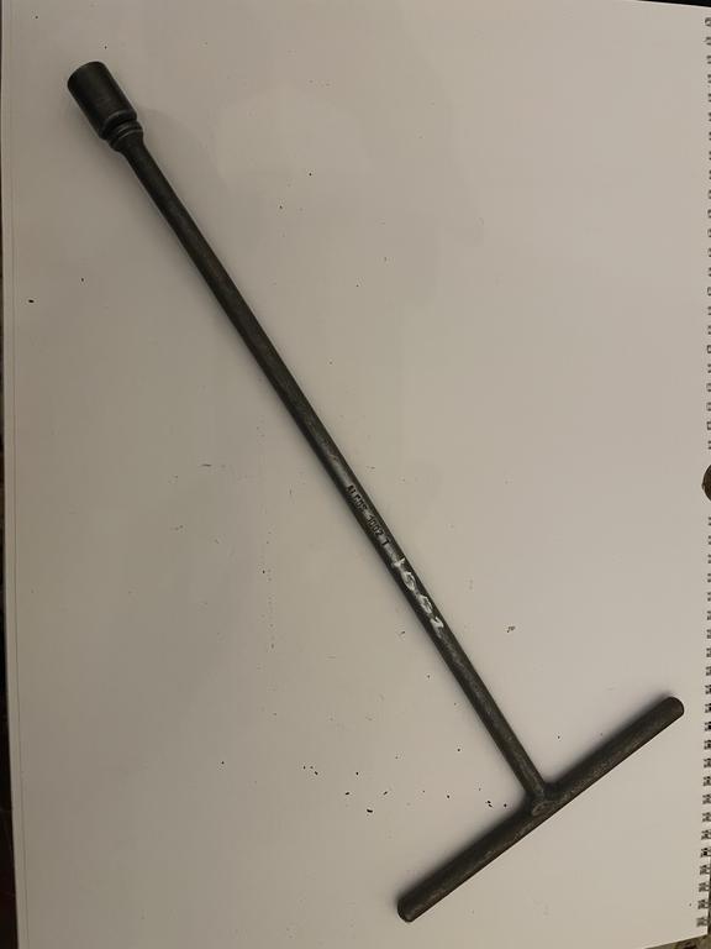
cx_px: 356
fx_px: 712
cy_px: 474
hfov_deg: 53.1
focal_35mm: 26
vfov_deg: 67.3
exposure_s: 1/50
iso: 400
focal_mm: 4.2
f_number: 1.6
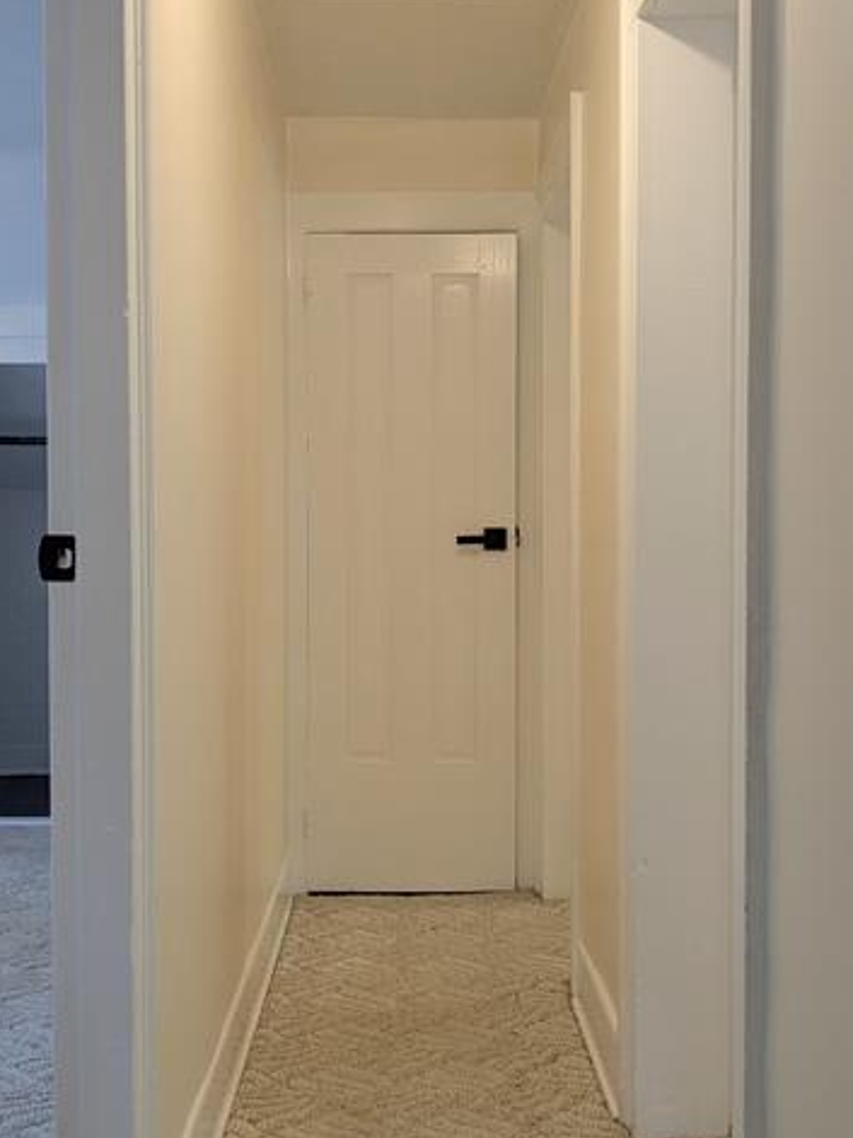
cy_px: 568
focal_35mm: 44
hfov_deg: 32.8
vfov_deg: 43.0
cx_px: 454
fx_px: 1446
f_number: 1.73
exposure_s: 1/60
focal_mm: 4.38
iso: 43
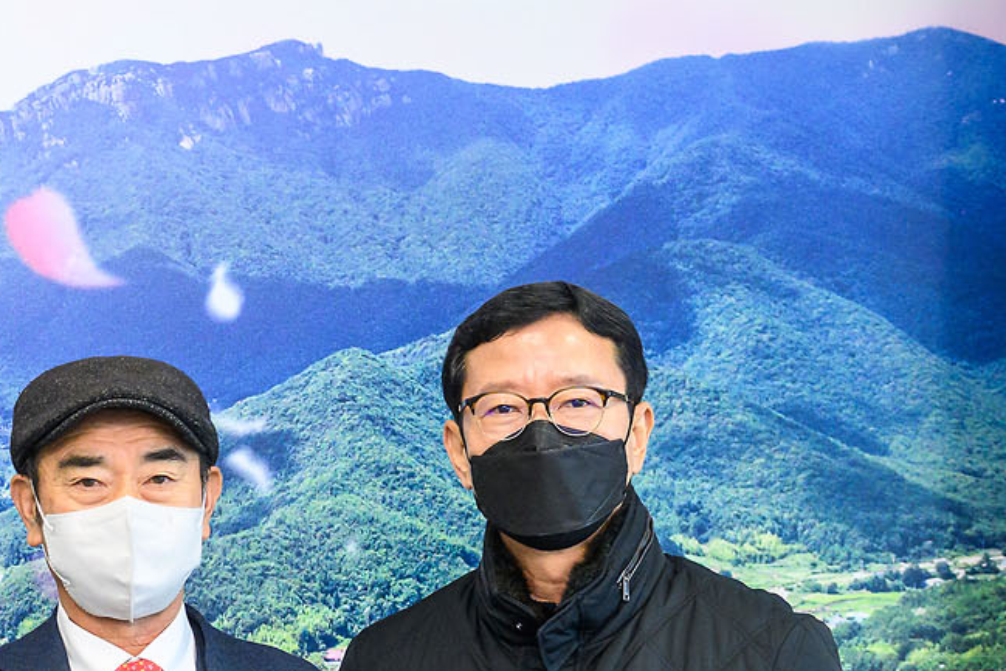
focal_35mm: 154
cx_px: -209
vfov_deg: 8.9
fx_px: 4304
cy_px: 635
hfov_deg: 13.0
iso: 1250
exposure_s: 1/200
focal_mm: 50
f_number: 4
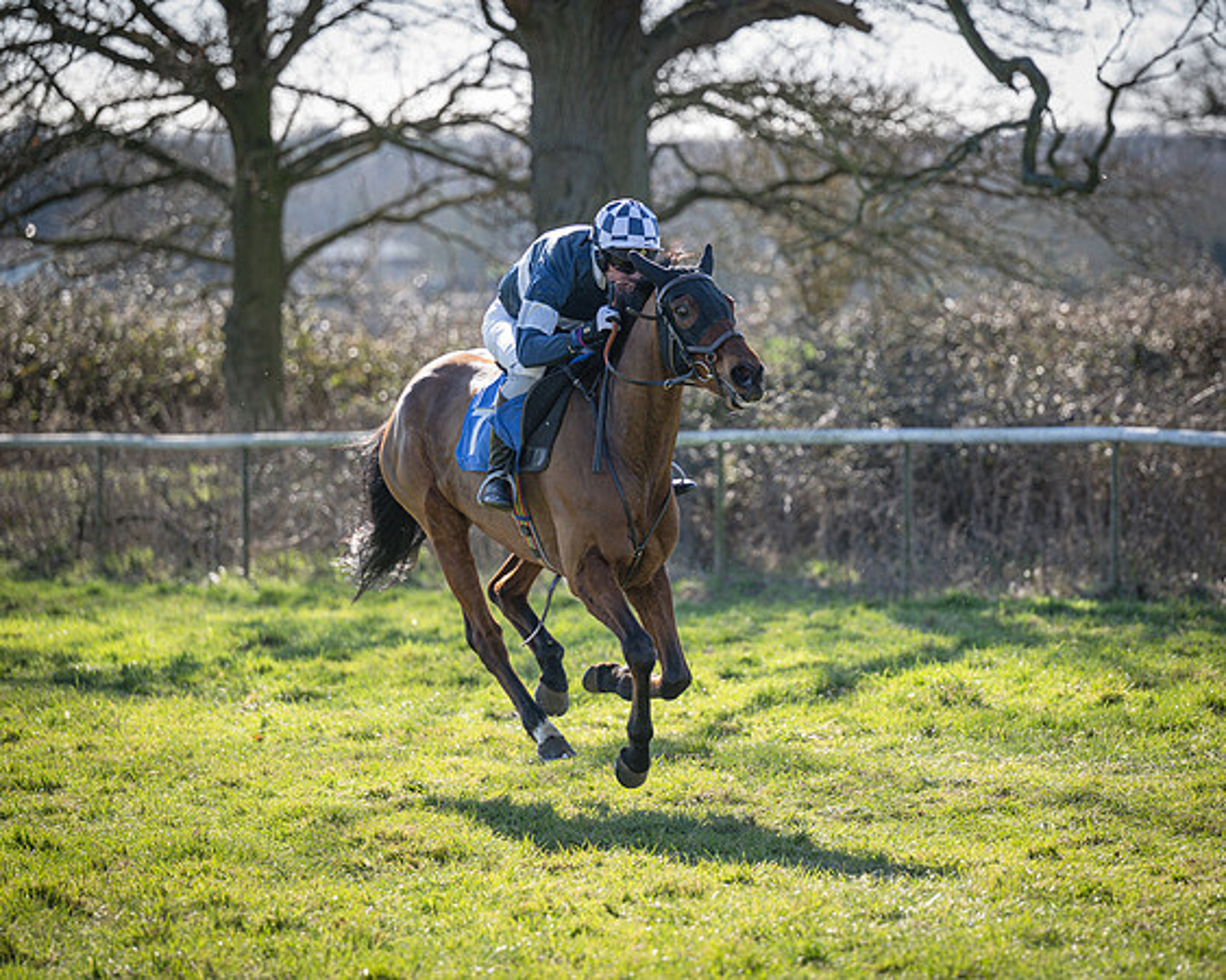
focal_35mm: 177
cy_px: 430
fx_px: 6420
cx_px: 674
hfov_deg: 10.9
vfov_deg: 8.7
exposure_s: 1/2000
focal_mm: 140
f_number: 2.8
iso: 400
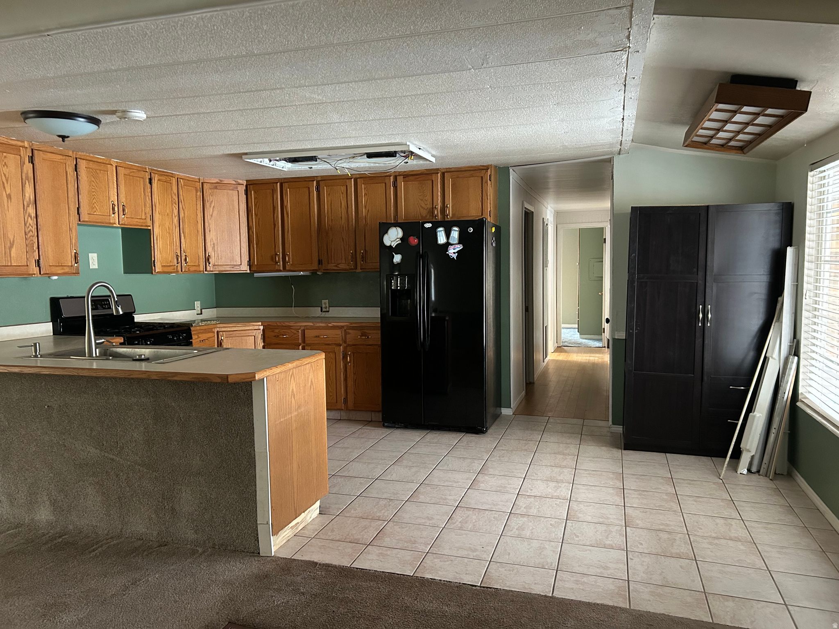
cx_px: 420
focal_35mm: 26
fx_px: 630
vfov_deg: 53.1
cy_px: 314
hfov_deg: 67.3
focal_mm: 5.7
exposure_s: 1/40
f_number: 1.5
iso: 500
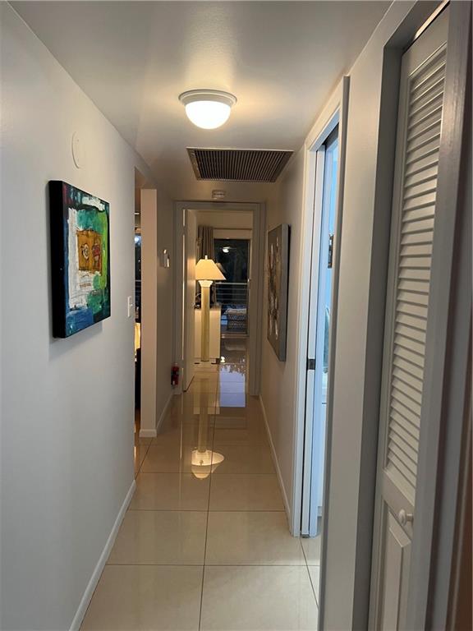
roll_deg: -1.8
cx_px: 236
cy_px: 316
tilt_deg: -6.2
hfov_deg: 53.1
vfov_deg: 67.3
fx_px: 474
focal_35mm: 26
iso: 125
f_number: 1.5
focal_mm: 5.7
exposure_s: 1/60
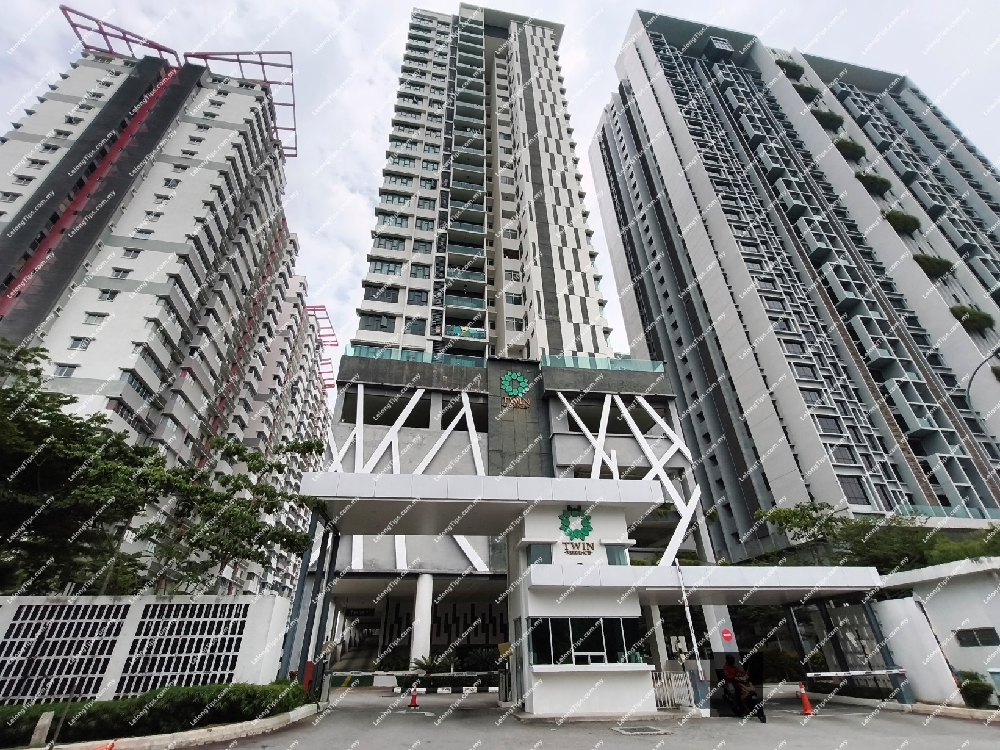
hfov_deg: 98.2
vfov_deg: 81.7
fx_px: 433
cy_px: 375
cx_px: 500
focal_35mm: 15
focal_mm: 1.67
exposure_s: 1/2243
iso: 50
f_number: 2.2
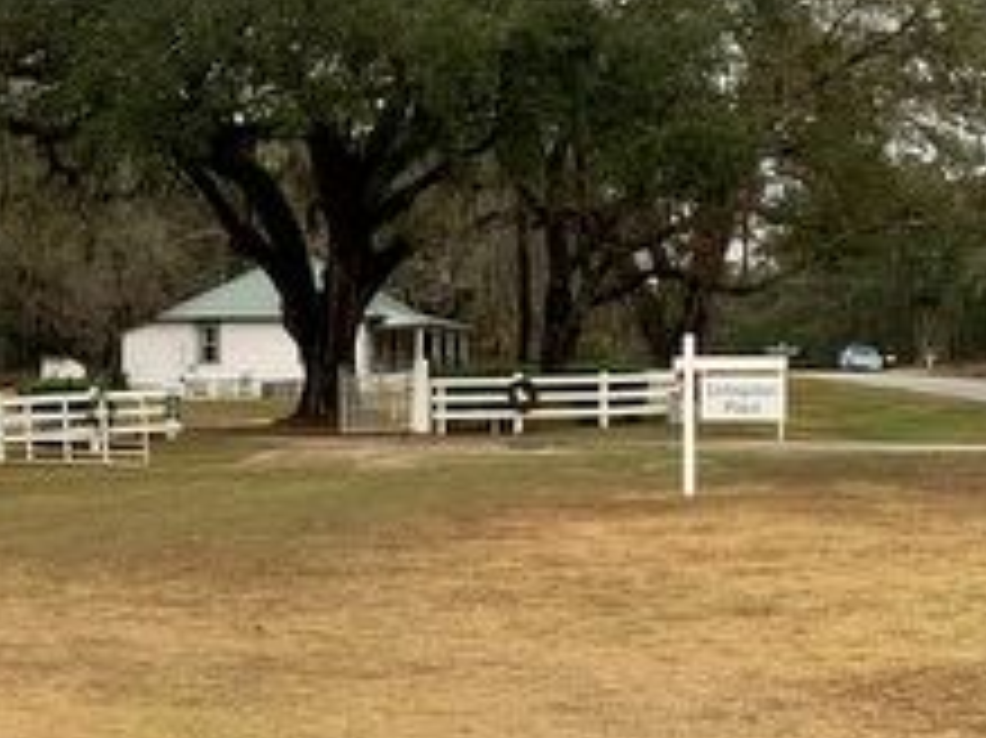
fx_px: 2704
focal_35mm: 95
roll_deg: +0.3
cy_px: 432
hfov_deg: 20.1
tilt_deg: +0.0
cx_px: 18
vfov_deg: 15.5
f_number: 1.8
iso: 25
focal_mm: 4.25
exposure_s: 1/185
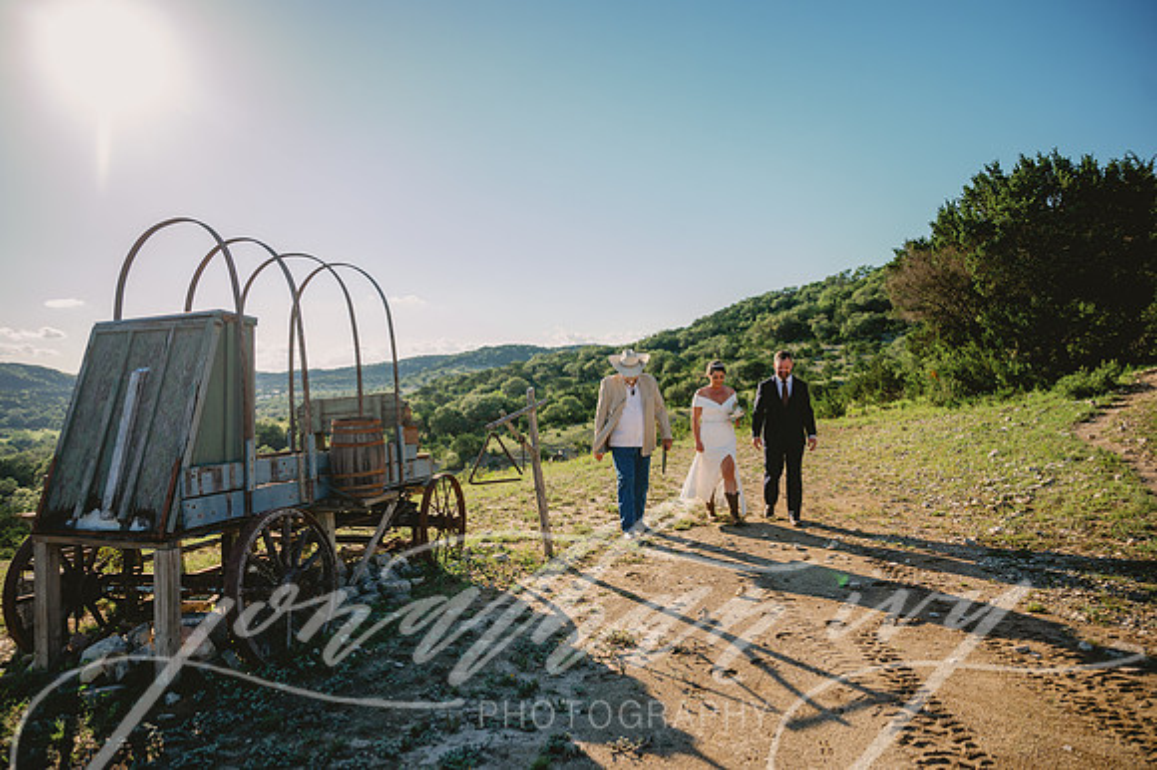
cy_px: 385
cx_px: 578
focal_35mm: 24
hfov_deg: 73.8
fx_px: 771
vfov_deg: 53.1
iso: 50
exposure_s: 1/1600
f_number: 2.8
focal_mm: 24
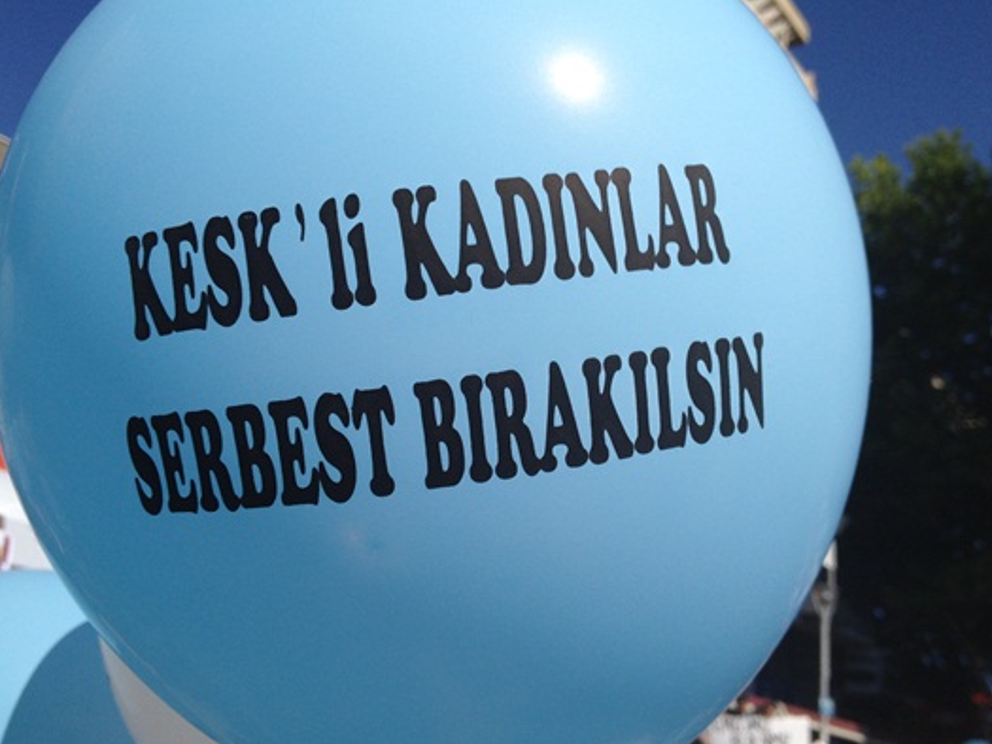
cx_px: 527
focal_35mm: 40
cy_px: 329
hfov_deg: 46.8
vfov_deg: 35.9
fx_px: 1147
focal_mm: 4.28
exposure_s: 1/2762
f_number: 2.4
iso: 64
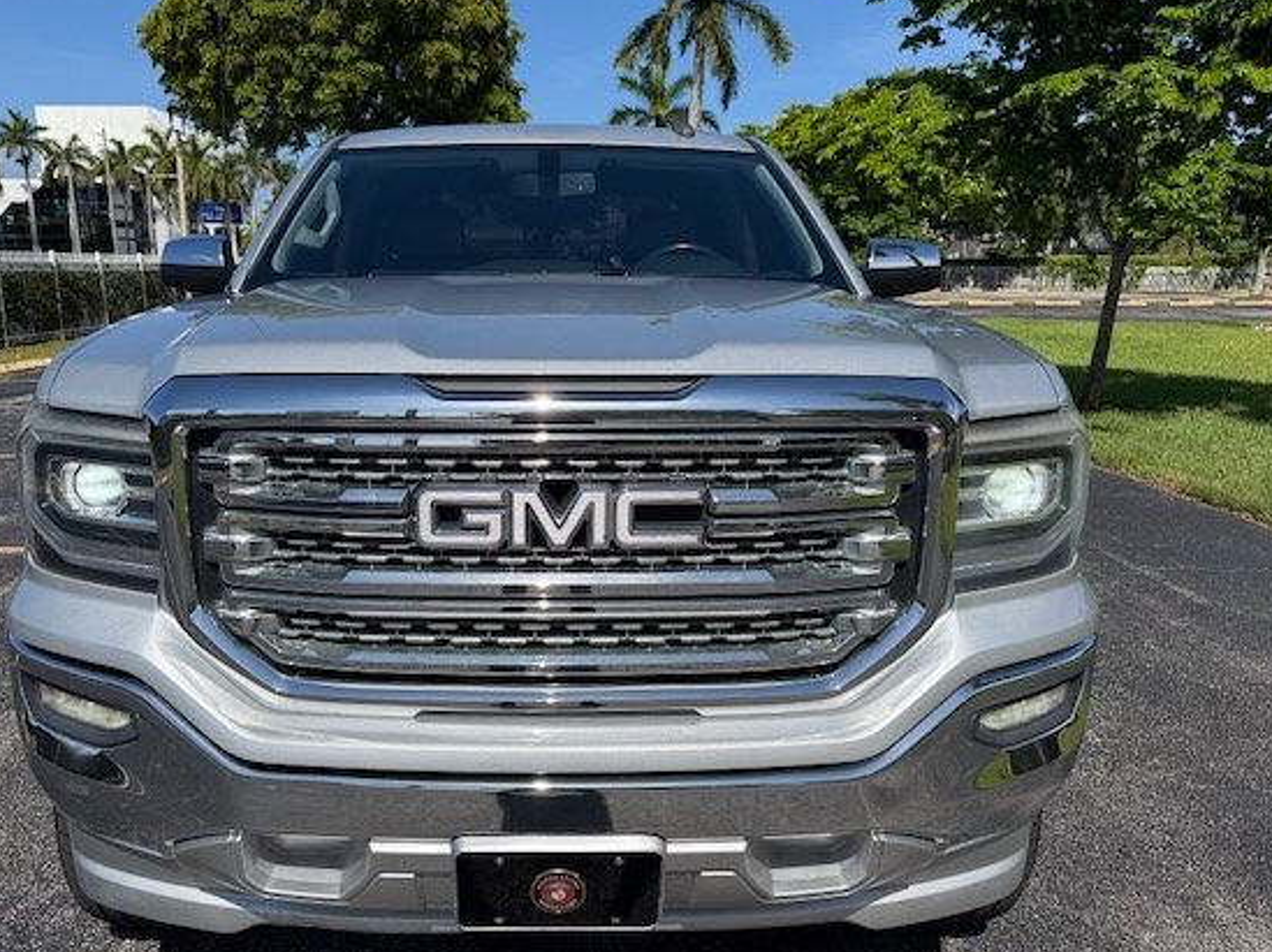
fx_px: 1028
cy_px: 523
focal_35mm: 28
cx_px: 549
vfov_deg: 49.6
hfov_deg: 63.2
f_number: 1.78
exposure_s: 1/8130
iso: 100
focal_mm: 6.76
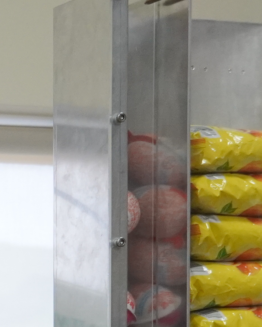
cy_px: 403
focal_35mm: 167
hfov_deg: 8.7
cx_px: -287
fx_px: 1623
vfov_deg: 11.3
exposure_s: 1/160
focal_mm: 23
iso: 1250
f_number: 4
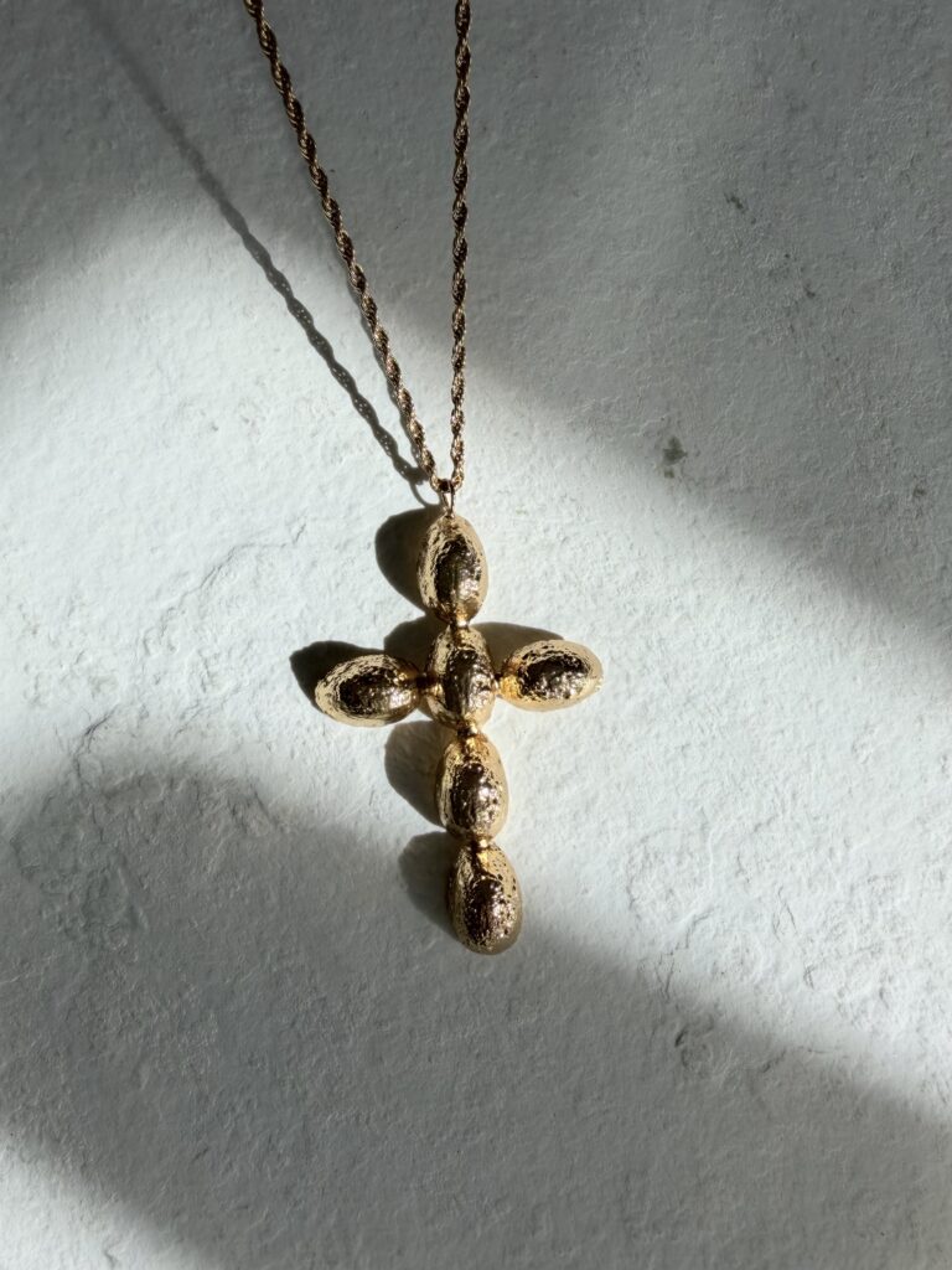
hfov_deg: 56.8
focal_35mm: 24
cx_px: 476
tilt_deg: -79.1
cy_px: 635
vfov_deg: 71.6
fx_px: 880
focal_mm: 2.22
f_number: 2.2
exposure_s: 1/1011
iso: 16
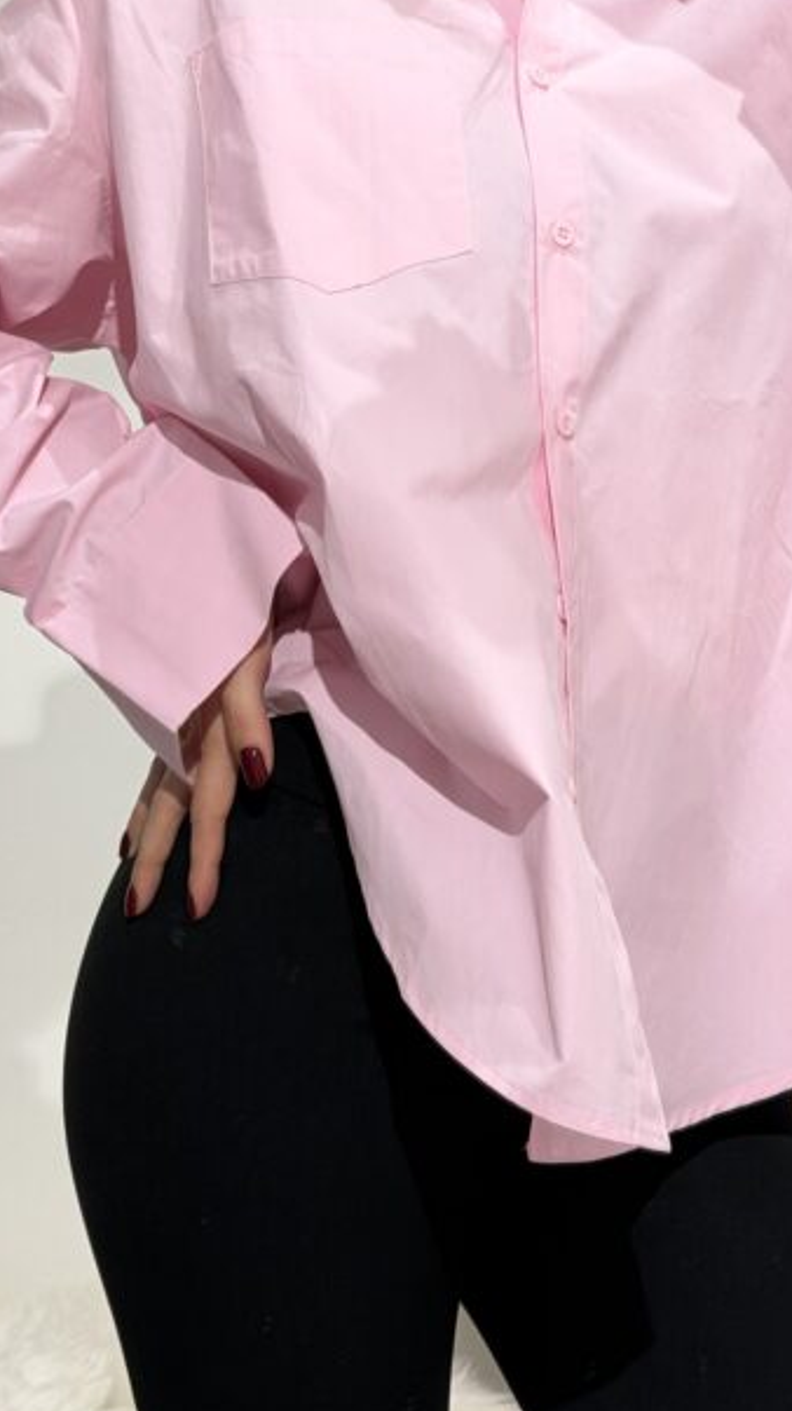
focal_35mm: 89
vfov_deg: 23.7
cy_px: 354
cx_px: 464
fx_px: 3327
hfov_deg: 13.6
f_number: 1.78
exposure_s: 1/121
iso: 50
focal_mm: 6.76
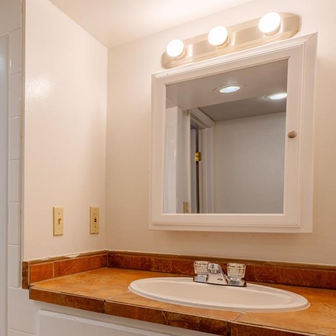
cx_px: 16
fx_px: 373
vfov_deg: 47.7
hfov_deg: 43.1
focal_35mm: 34
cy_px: 222
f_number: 6.3
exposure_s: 1/400
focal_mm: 16
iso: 160
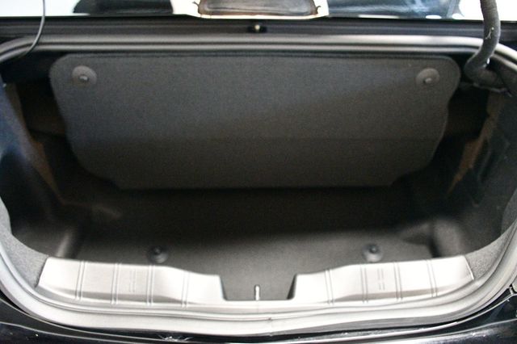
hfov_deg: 62.0
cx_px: 258
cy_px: 172
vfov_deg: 43.6
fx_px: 431
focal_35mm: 30
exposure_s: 1/60
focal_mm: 20
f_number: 3.5
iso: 12800
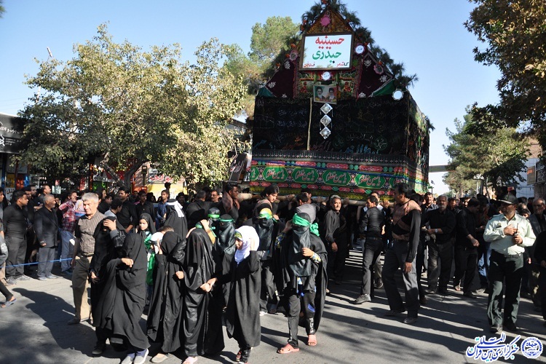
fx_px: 409
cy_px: 182
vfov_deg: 47.9
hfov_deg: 67.4
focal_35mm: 27
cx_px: 273
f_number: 4
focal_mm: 18
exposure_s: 1/1000
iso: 400
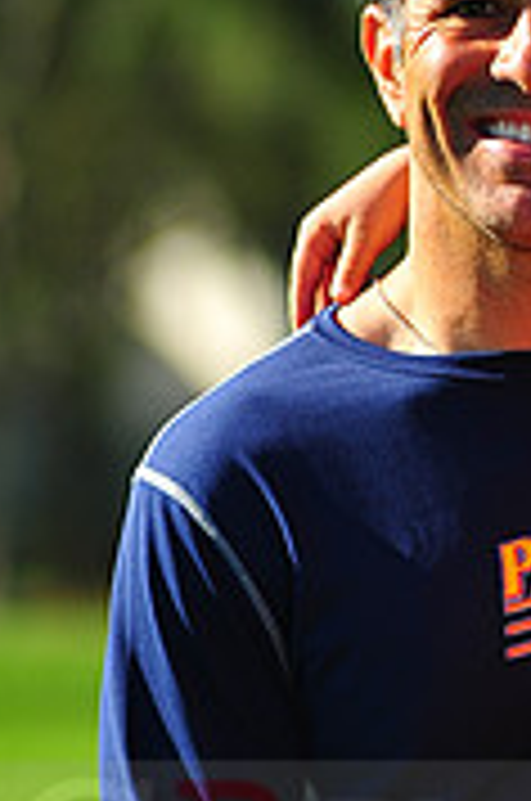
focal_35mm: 588
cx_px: 652
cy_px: 824
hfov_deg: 2.3
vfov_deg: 3.5
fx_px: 13059
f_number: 4
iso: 200
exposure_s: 1/1600
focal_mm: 180
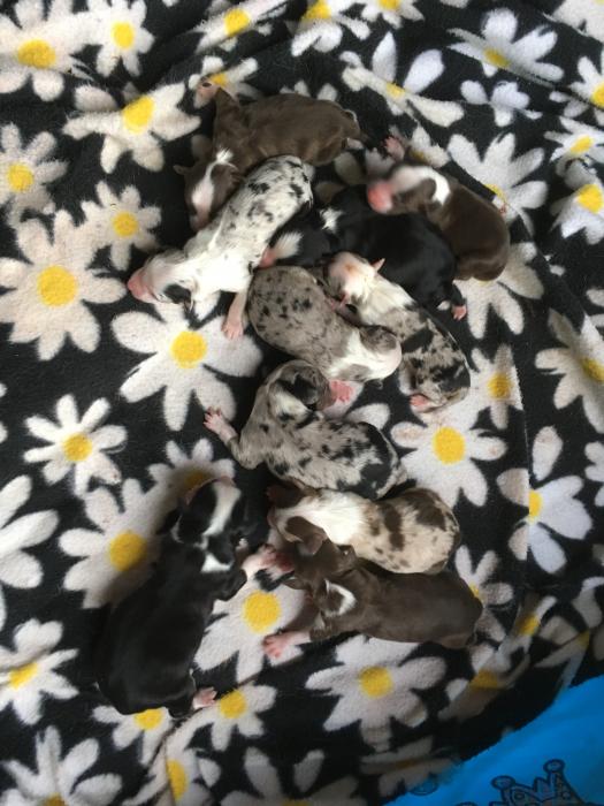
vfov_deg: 61.7
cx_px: 302
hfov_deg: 48.2
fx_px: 675
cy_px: 403
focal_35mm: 29
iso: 100
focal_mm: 4.15
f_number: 2.2
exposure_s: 1/30
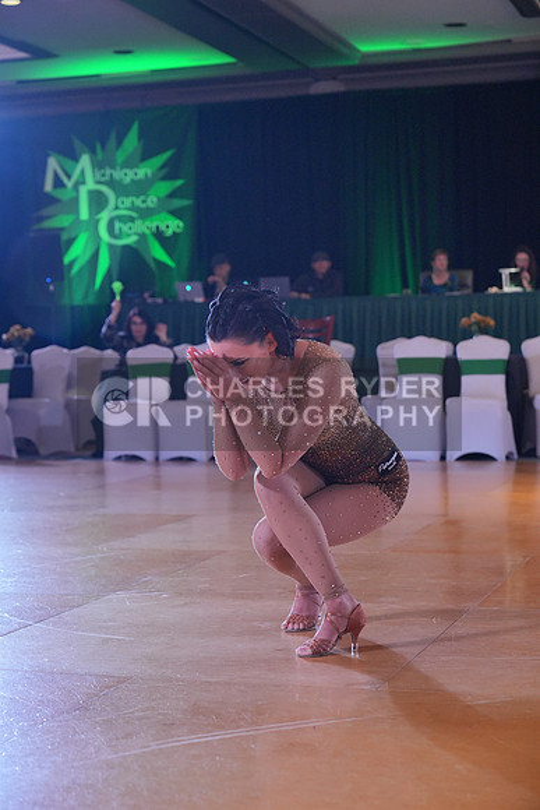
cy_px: 405
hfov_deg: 19.5
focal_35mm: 70
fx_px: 1574
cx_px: 270
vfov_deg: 28.8
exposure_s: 1/400
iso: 3200
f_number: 4
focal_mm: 70
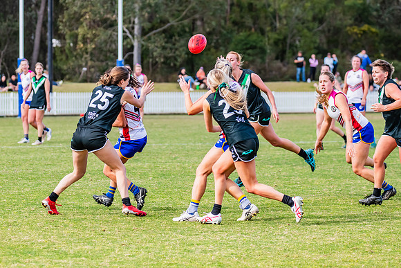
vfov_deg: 6.4
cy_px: 131
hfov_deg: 9.5
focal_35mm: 216
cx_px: 149
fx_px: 2403
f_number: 5.6
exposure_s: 1/1600
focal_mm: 170
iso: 800
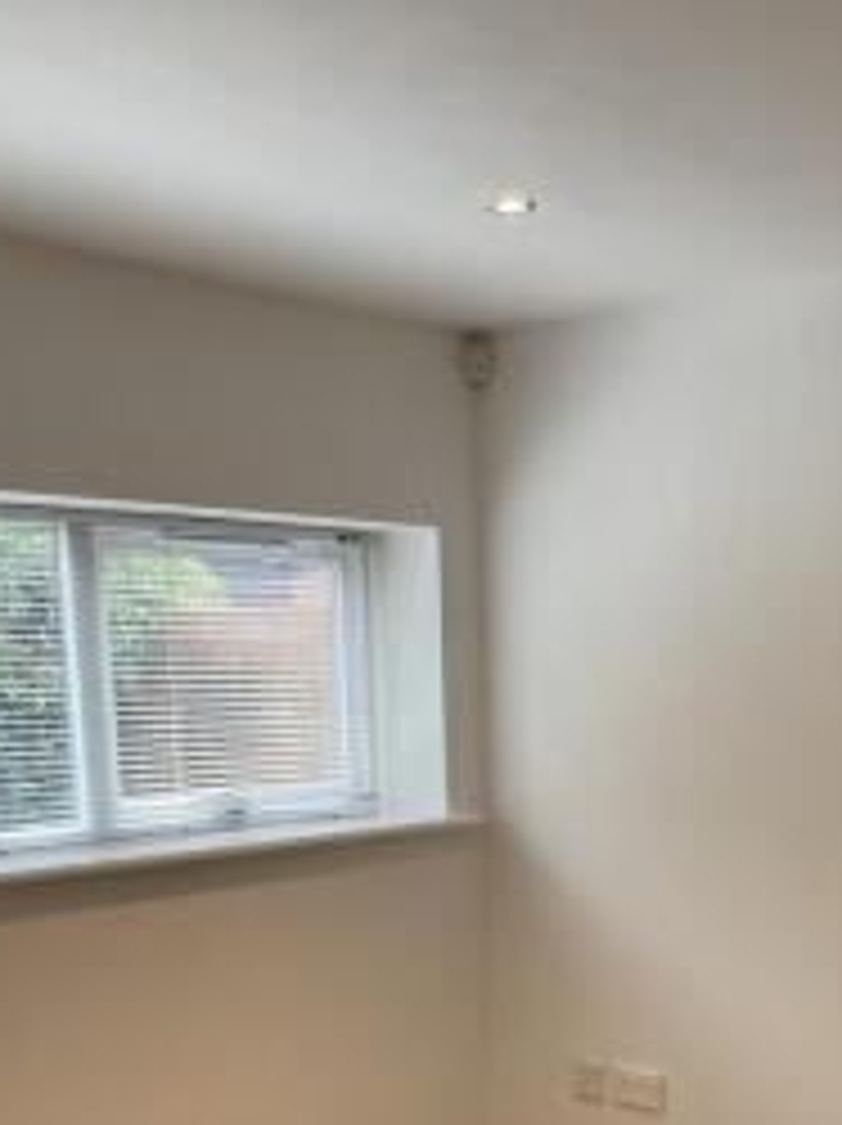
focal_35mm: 49
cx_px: 531
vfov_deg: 36.9
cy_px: 979
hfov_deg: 29.5
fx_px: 1592
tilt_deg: -9.9
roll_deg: -0.2
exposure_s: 1/65
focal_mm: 3.99
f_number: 1.8
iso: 80
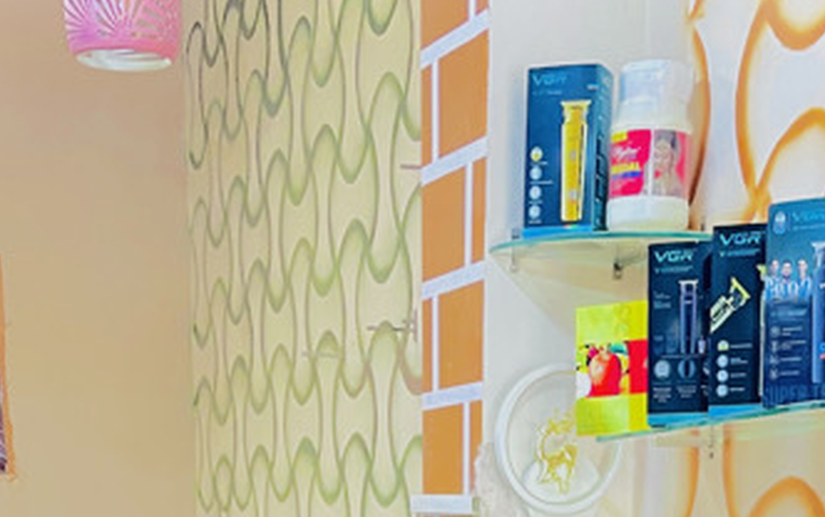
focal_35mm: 85
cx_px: 452
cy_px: 1119
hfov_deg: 24.3
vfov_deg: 12.9
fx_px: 1912
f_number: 1.6
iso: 200
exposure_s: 1/50
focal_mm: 4.2
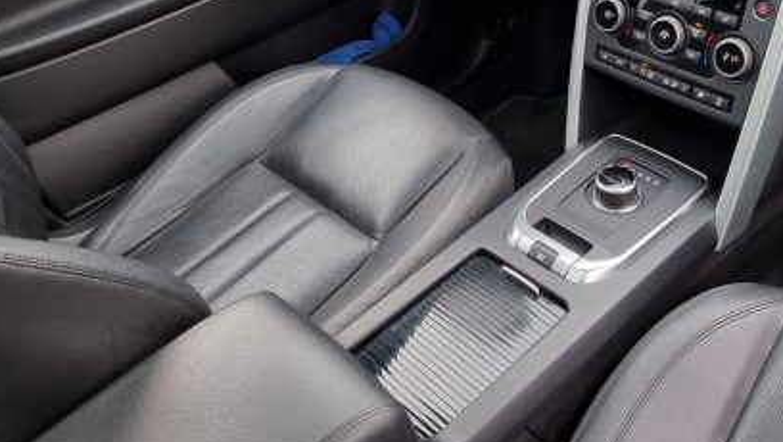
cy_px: -8
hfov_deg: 48.3
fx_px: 852
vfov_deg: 27.3
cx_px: 543
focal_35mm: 41
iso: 250
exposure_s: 1/120
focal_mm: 6.7
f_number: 1.8
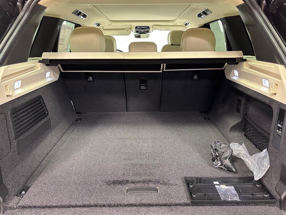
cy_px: 108
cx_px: 147
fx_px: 223
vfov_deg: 51.4
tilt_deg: -14.0
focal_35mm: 27
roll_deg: +0.4
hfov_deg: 65.3
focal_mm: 5.96
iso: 320
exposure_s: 1/60
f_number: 1.6
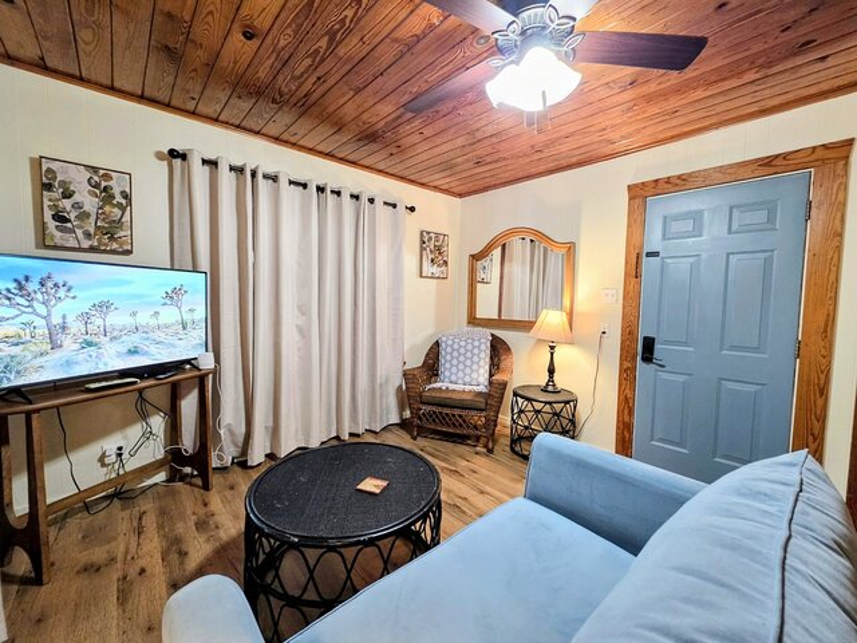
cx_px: 428
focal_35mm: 13
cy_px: 322
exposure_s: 1/60
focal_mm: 2.2
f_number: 1.9
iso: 320
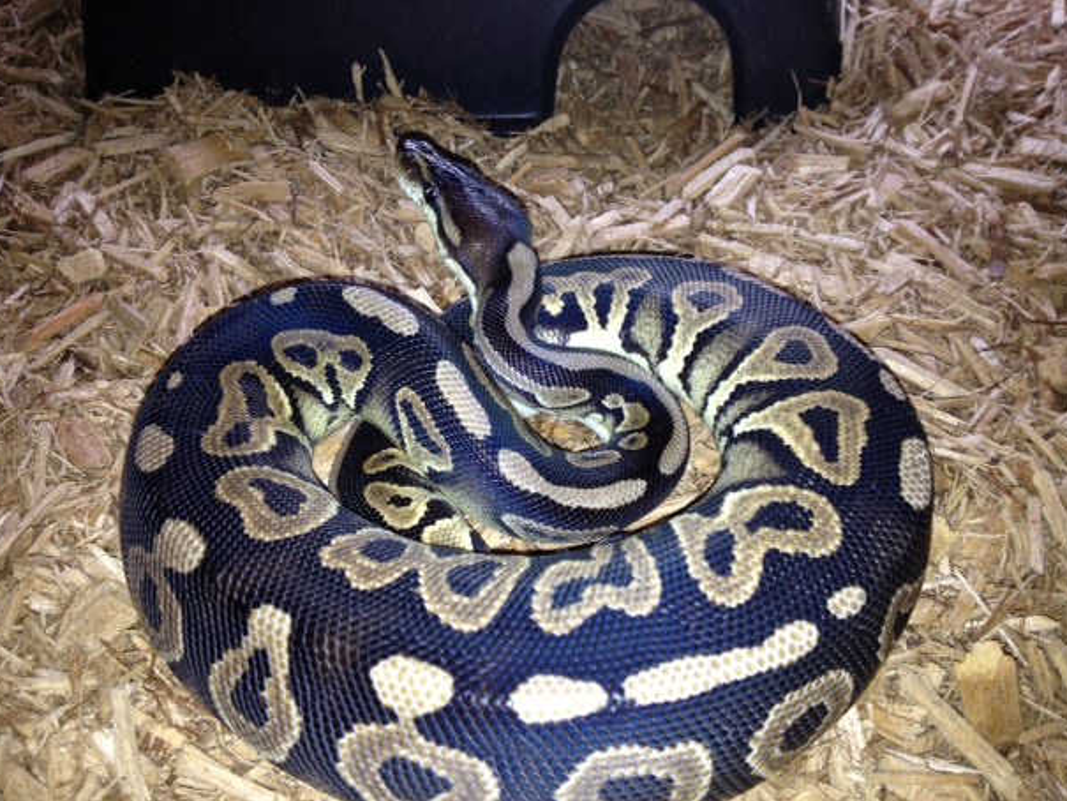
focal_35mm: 37
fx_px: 1141
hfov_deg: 50.1
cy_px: 422
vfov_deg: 38.7
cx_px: 511
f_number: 2.4
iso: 50
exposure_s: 1/30
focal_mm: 4.28
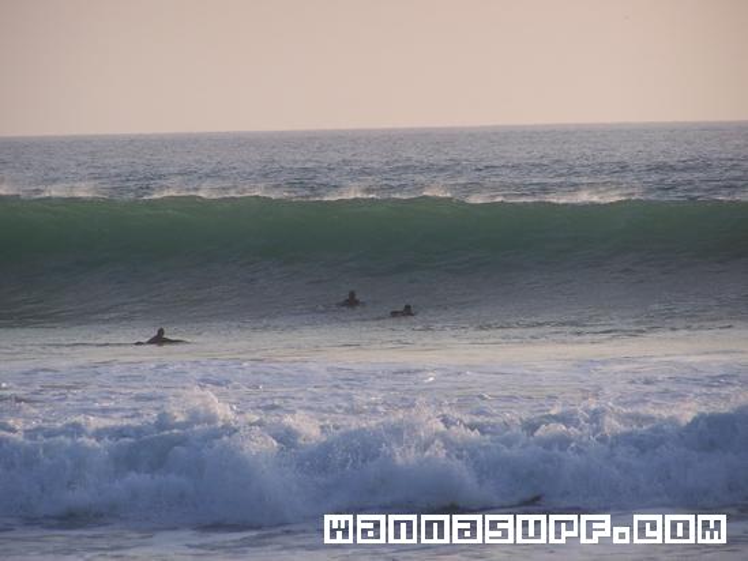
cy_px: 280
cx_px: 374
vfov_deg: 4.7
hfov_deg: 6.2
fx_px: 6851
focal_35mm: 317
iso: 80
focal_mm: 52.6
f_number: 3.6
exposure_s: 1/1000
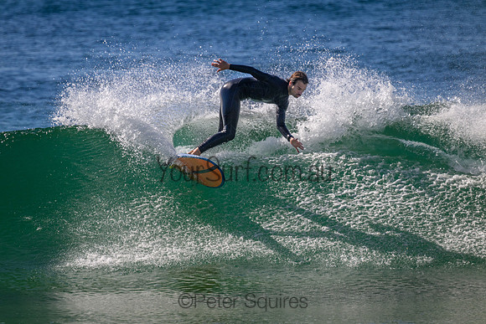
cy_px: 162
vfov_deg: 1.9
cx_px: 243
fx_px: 9722
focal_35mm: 720
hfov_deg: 2.9
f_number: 11
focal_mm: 720
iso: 1100
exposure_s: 1/2000
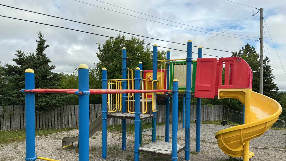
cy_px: 107
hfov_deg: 61.0
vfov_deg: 36.3
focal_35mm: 32
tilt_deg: -2.3
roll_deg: +1.3
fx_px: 243
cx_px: 143
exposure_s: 1/1848
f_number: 1.8
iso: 25
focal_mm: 3
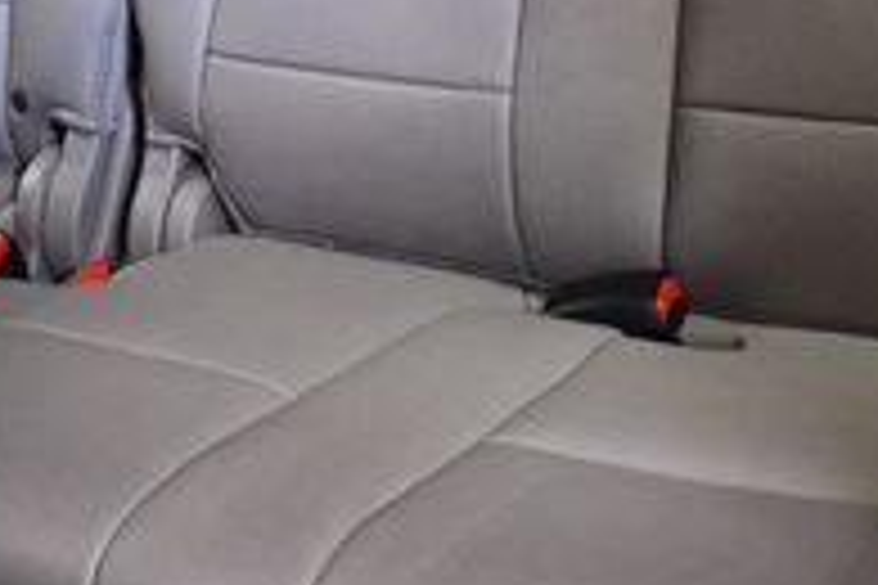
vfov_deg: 11.4
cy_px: -86
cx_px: 441
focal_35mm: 118
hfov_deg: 17.3
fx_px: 2878
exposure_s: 1/60
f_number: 4
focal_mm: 24
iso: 4000
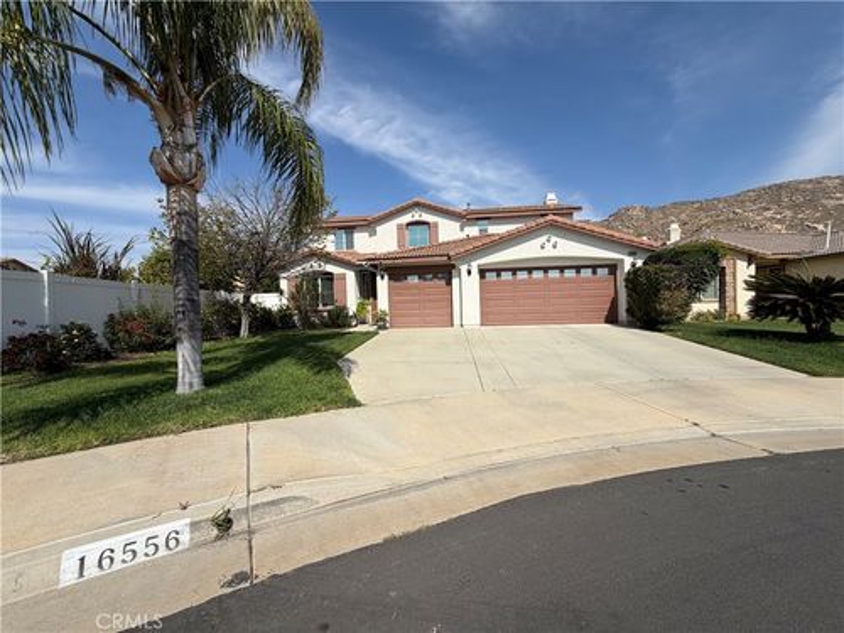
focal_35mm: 14
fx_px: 341
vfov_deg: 85.7
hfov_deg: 102.1
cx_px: 422
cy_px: 316
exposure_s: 1/1167
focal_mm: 2.22
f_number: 2.2
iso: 20
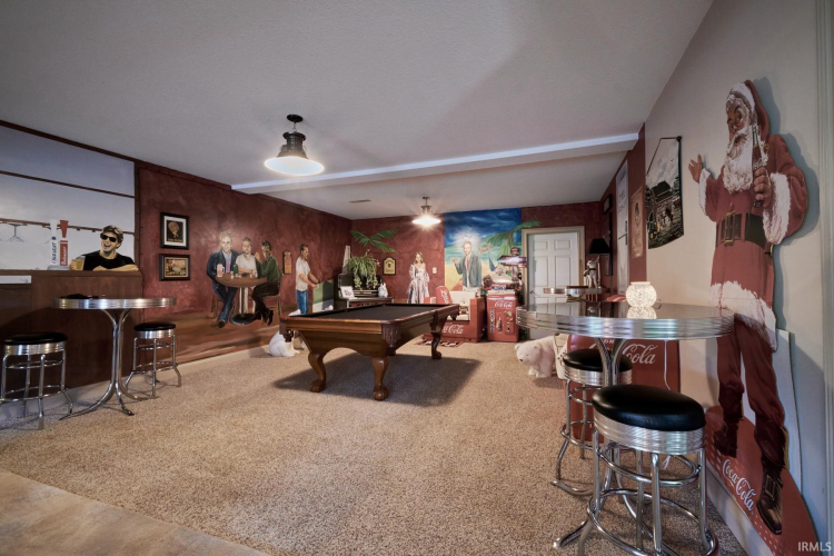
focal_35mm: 15
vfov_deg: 77.3
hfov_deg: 100.4
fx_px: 347
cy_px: 278
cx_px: 417
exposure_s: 1/10
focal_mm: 10
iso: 12800
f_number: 14
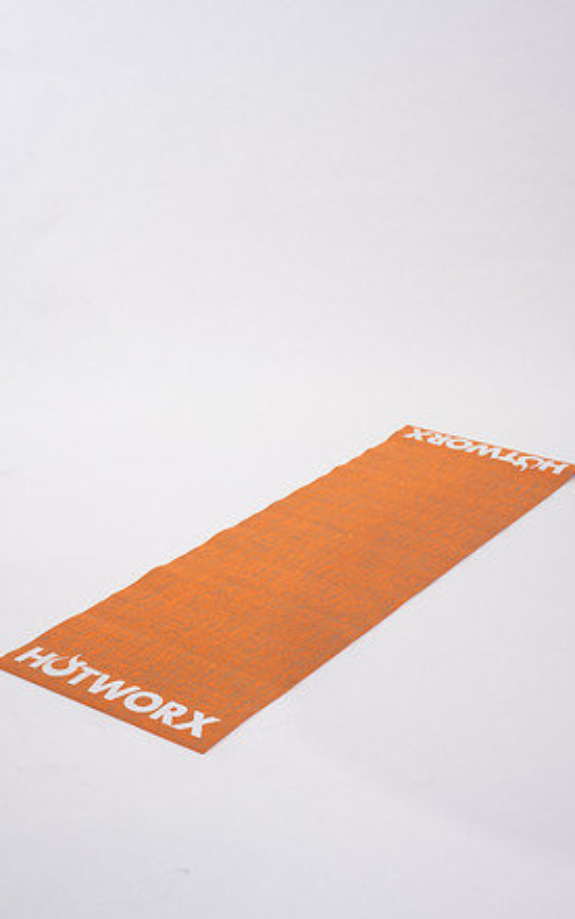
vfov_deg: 38.9
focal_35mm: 52
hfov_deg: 24.9
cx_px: 292
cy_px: 465
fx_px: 1303
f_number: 4
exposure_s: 1/125
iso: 200
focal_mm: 50
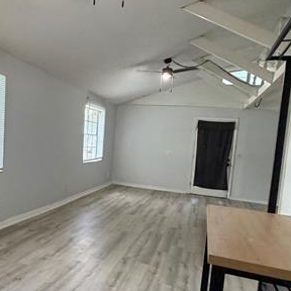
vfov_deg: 49.6
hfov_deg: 48.1
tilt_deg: -2.1
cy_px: 167
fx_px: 314
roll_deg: +1.9
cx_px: 78
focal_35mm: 33
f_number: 2.2
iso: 400
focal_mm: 2.22
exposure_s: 1/60
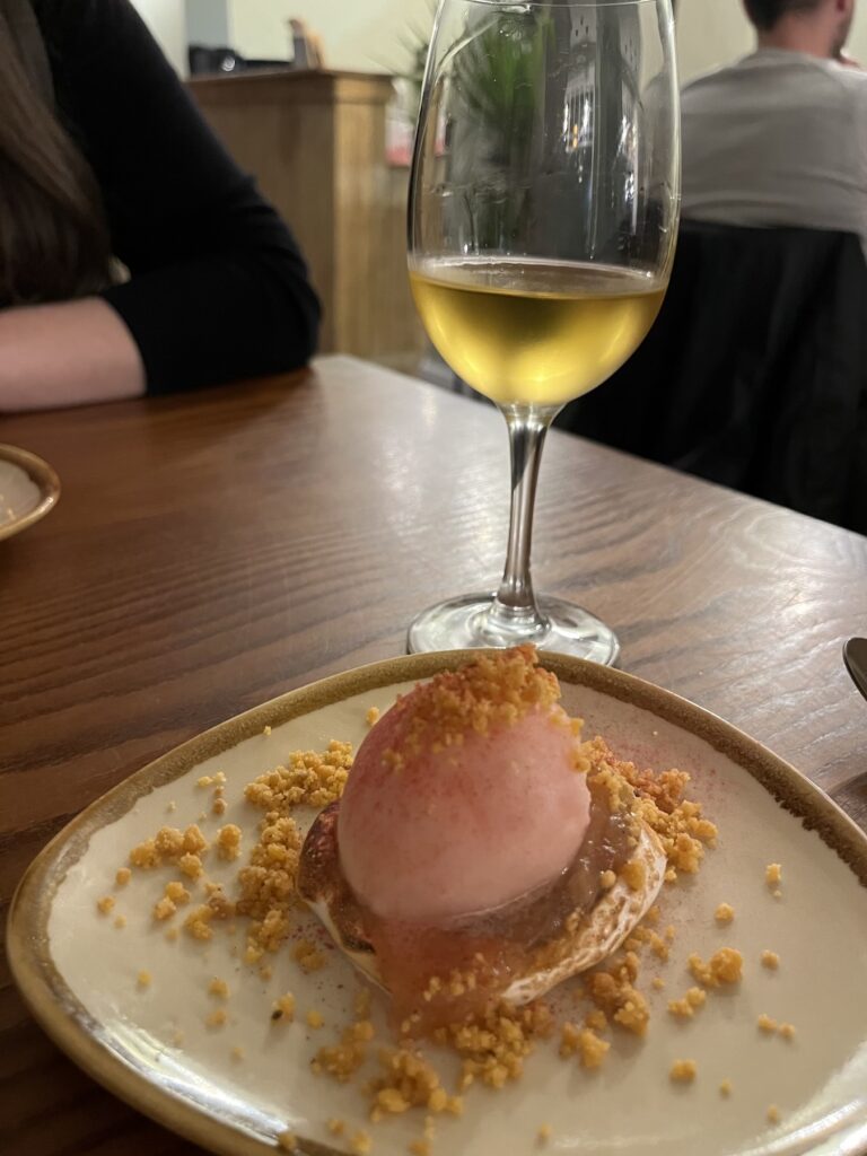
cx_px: 434
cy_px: 578
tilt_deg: -26.3
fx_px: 868
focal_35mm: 26
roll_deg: -1.5
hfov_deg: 53.1
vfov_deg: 67.3
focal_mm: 5.1
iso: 400
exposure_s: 1/33
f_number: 1.6
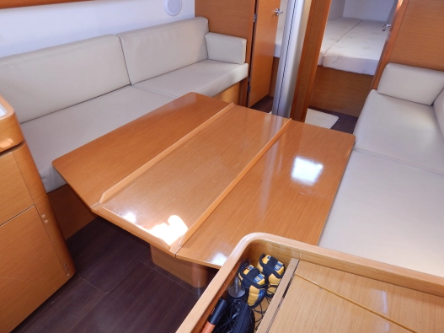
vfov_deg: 56.8
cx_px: 215
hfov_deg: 71.6
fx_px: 308
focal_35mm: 24
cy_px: 167
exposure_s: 1/30
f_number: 3
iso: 125
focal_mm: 4
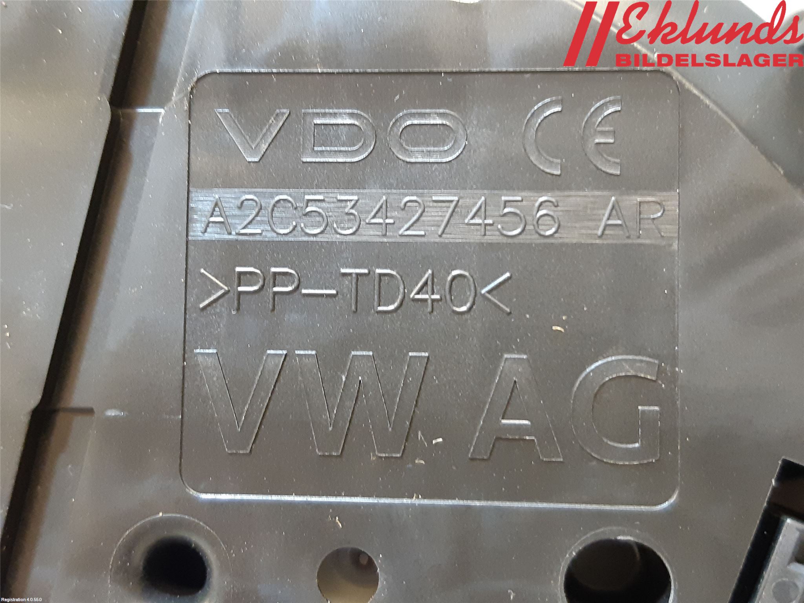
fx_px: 604
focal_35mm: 26
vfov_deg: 53.1
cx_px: 402
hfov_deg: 67.3
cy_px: 302
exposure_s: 1/25
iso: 320
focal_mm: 3.93
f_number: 1.7
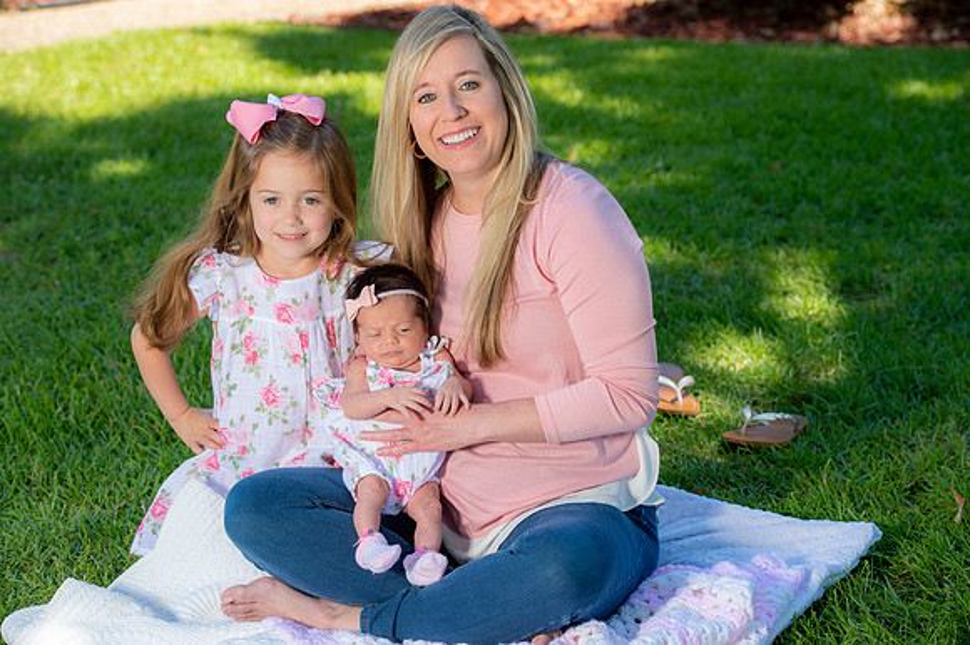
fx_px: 2558
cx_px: 485
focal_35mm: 95
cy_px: 322
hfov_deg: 21.5
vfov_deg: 14.4
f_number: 5.6
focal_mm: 95
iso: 100
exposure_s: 1/160
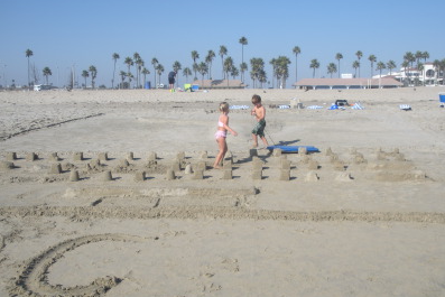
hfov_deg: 45.3
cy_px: 143
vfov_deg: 31.2
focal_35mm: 43
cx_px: 254
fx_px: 532
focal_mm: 6.3
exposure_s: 1/821
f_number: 3.5
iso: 64
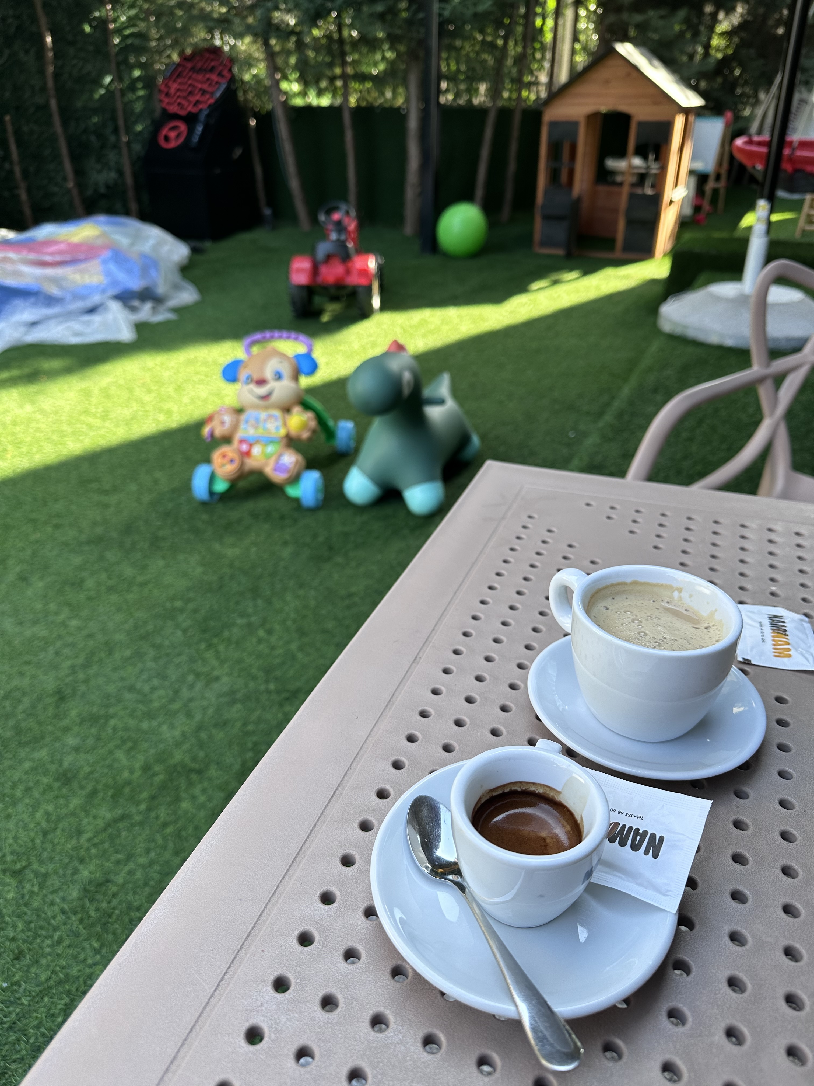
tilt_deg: -28.5
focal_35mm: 24
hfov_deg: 56.8
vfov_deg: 71.6
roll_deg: -1.7
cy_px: 543
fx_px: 752
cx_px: 407
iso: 80
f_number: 1.78
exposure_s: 1/279
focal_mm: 6.86
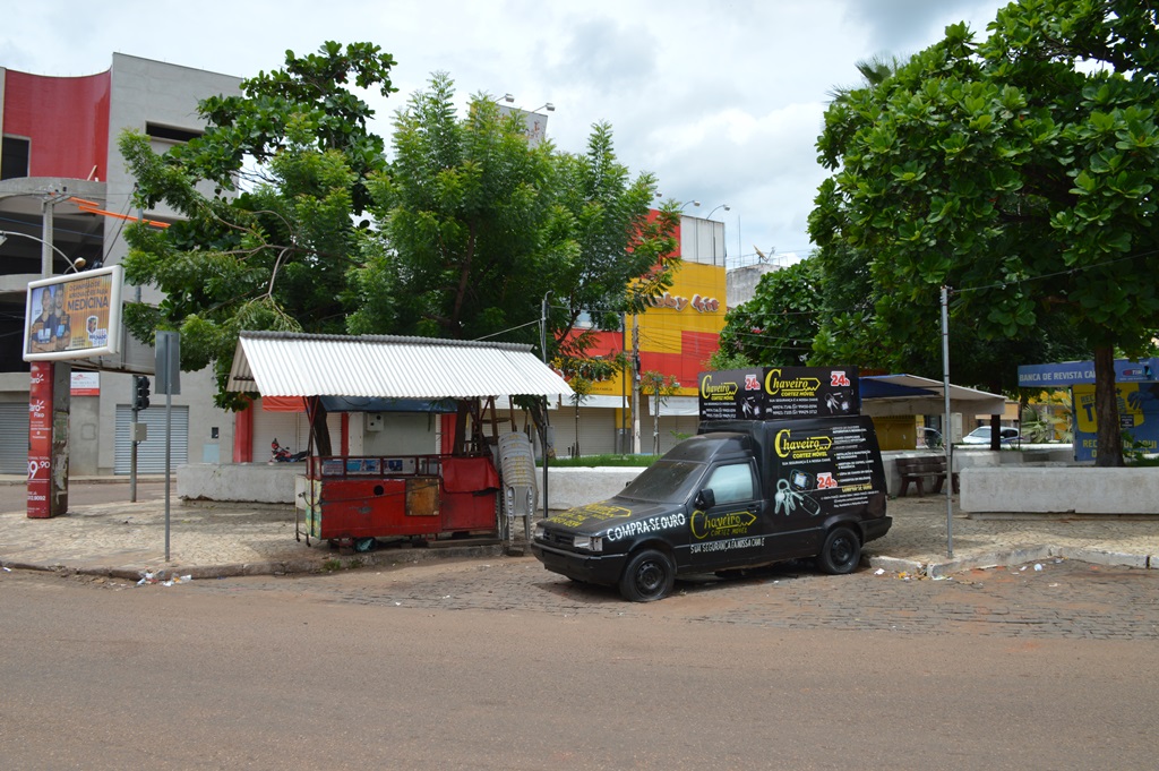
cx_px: 580
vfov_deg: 47.9
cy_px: 386
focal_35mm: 27
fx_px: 869
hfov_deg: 67.4
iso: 100
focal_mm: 18
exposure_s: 1/250
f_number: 8
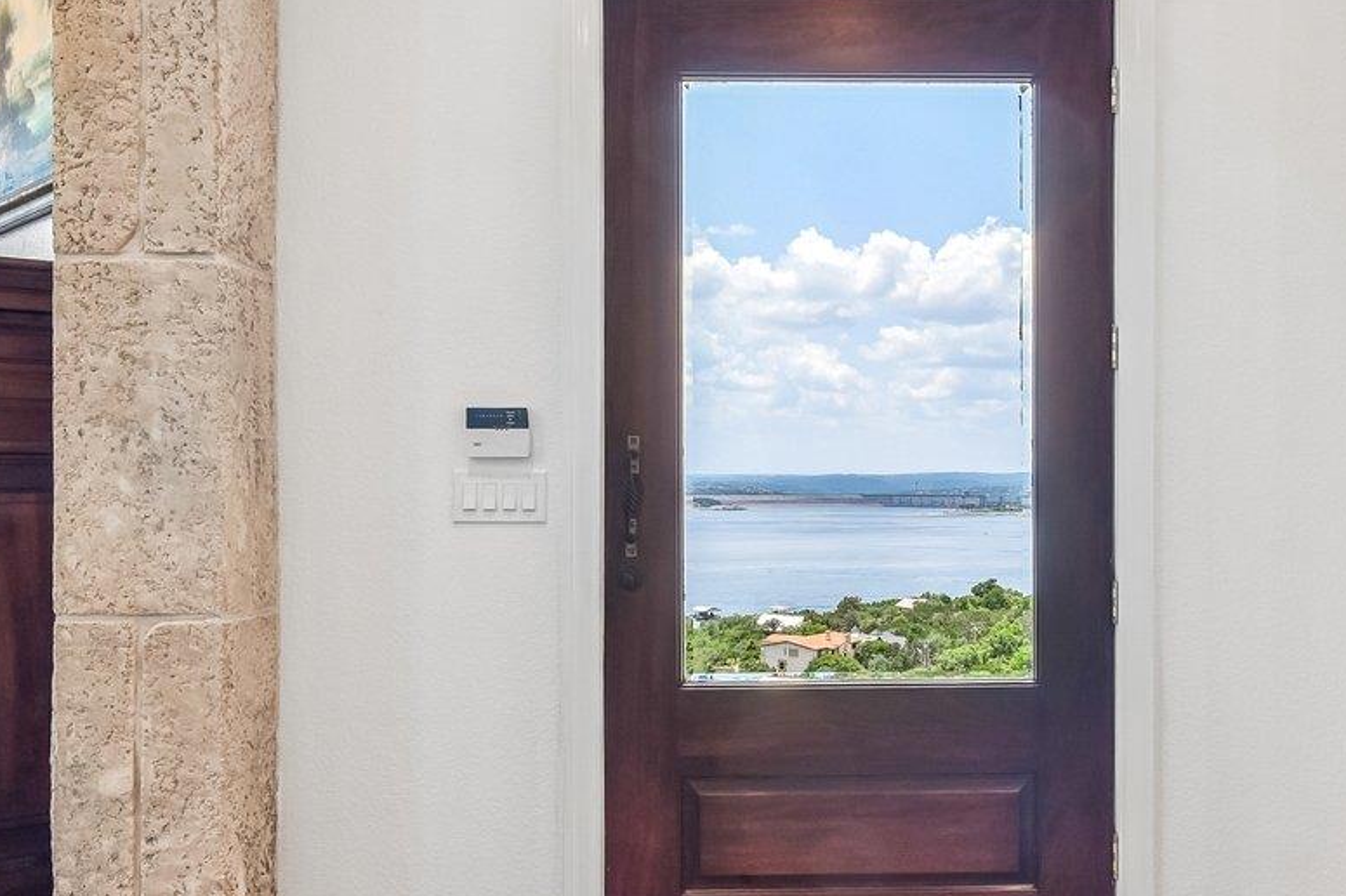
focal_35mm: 37
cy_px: 484
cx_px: 868
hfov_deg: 51.2
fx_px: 1383
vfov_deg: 35.9
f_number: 8
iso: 125
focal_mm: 14
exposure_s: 1/15
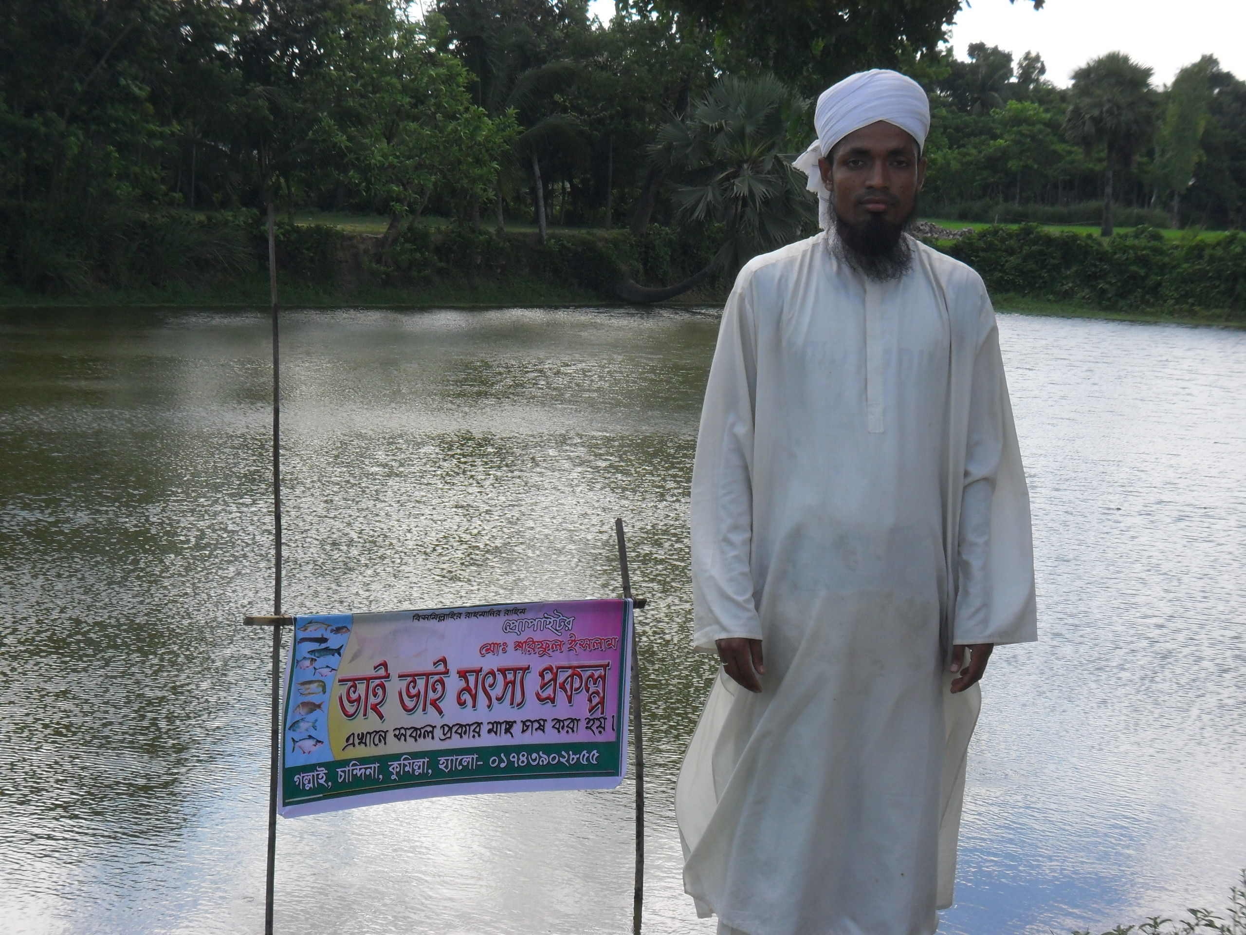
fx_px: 2268
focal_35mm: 63
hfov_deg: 30.7
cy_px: 468
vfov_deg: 23.3
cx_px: 623
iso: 100
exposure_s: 1/180
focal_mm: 11.2
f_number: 5.6
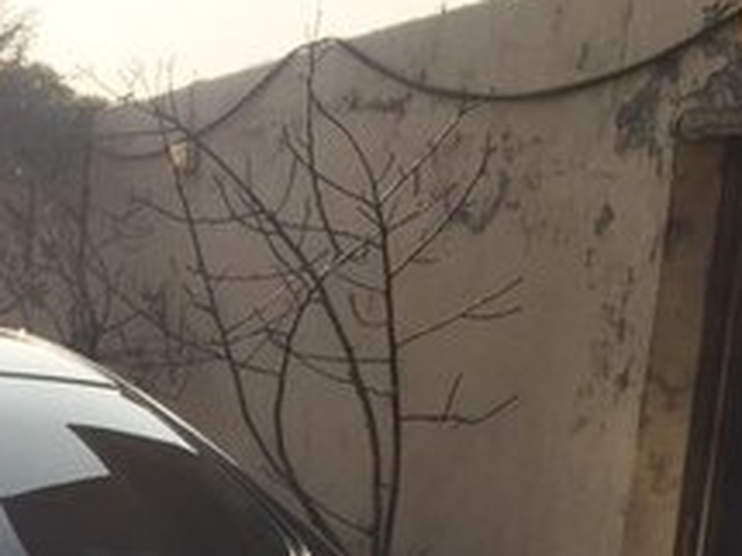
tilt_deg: -14.1
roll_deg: -1.7
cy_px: 813
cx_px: -110
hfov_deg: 20.8
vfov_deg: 15.4
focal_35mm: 89
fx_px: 1907
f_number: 2.2
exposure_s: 1/2198
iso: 32
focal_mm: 4.15
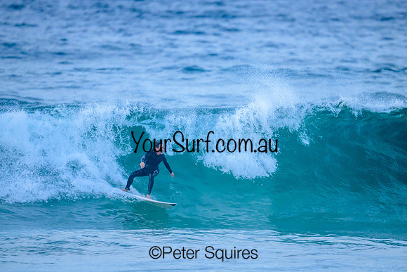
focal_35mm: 800
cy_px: 136
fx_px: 9046
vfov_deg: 1.7
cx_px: 204
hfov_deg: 2.6
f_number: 6.3
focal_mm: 800
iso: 4000
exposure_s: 1/2000
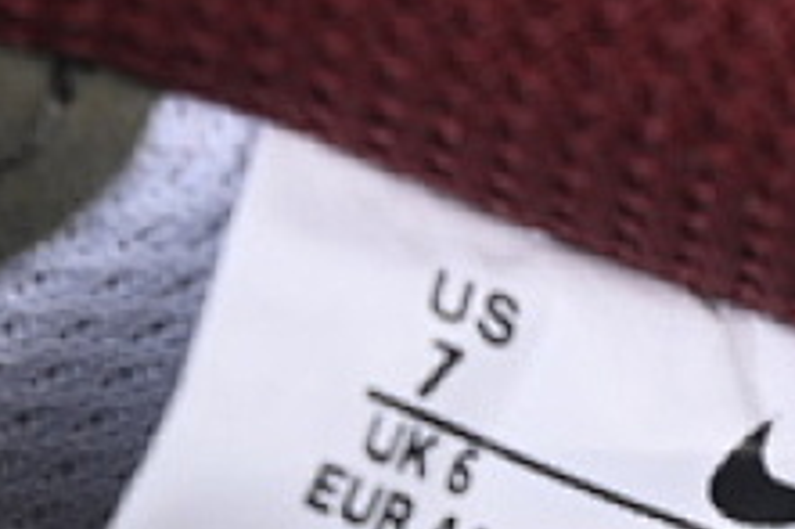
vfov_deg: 3.7
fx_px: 8098
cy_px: 885
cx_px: 813
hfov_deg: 5.6
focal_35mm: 367
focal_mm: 50
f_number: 6.3
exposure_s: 1/60
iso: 160
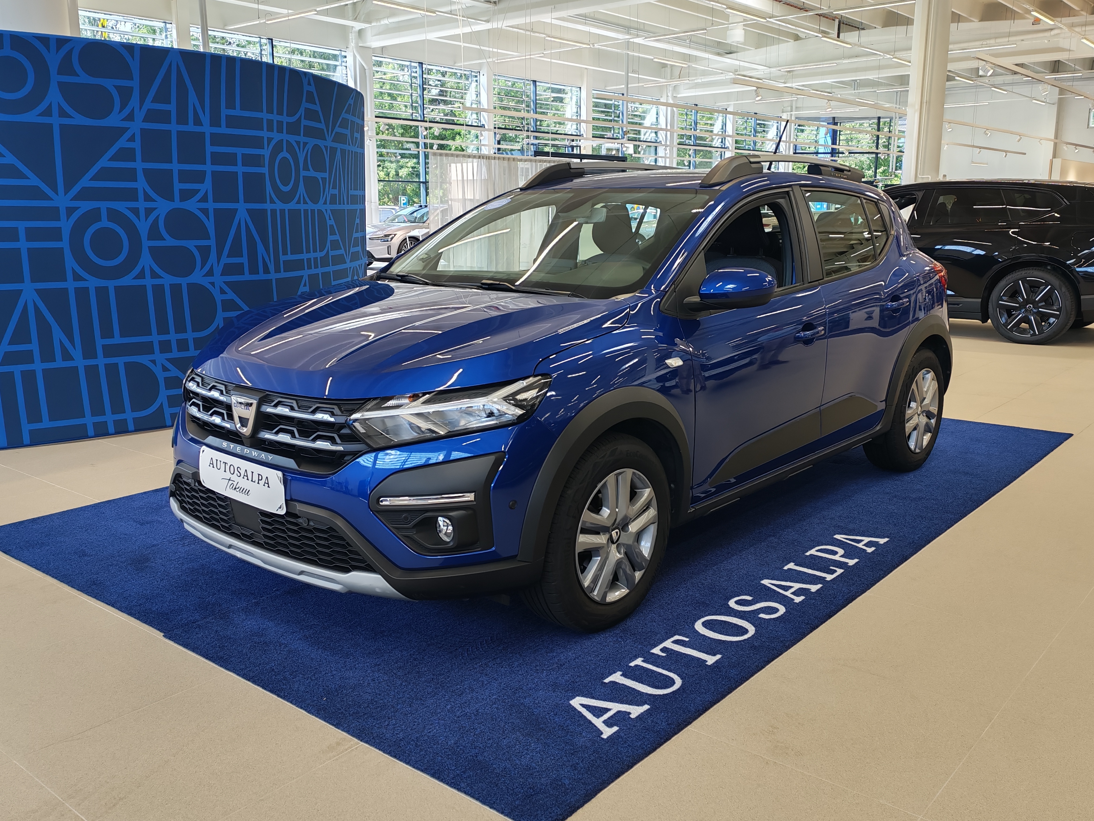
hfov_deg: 56.8
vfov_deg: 44.2
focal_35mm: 32
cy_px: 410
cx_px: 547
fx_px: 1011
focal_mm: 6.12
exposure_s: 1/100
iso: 125
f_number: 1.9
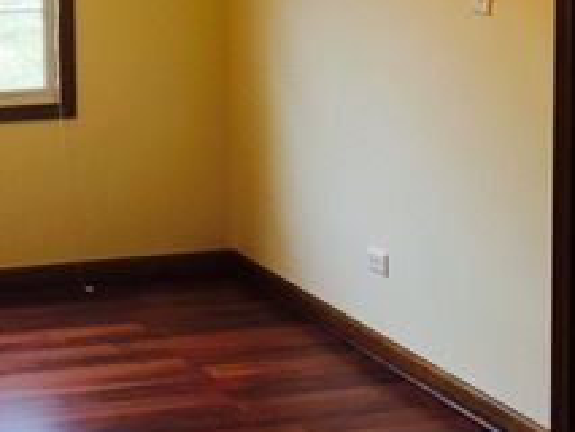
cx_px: 0
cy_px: 62
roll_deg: +2.9
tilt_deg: -7.6
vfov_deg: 17.4
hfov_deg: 22.4
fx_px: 1396
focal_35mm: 84
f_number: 1.8
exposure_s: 1/40
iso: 20
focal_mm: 3.99
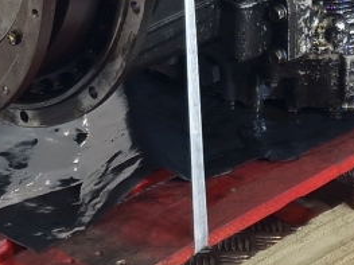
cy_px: -114
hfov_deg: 27.8
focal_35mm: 70
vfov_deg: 18.9
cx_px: 180
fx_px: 716
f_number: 1.8
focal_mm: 6.4
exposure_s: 1/50
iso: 100
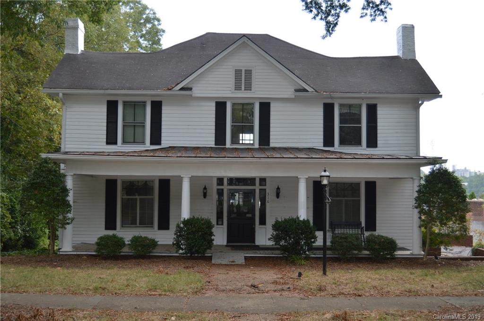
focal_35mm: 45
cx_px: 242
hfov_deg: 43.7
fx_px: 604
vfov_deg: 29.8
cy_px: 160
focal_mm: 30
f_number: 4.2
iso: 160
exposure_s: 1/125
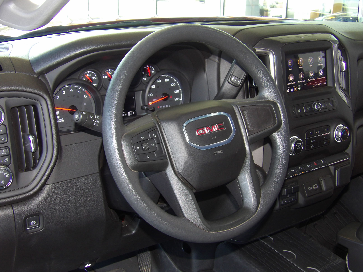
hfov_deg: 41.2
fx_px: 482
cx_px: 182
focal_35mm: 46
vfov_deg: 31.5
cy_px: 136
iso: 200
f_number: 3.8
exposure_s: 1/31
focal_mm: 8.2
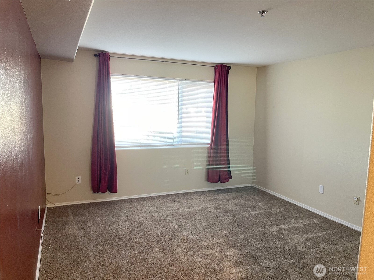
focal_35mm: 25
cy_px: 140
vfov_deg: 54.9
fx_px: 270
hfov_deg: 69.4
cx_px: 187
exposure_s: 1/60
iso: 125
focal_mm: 5.1
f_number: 1.6
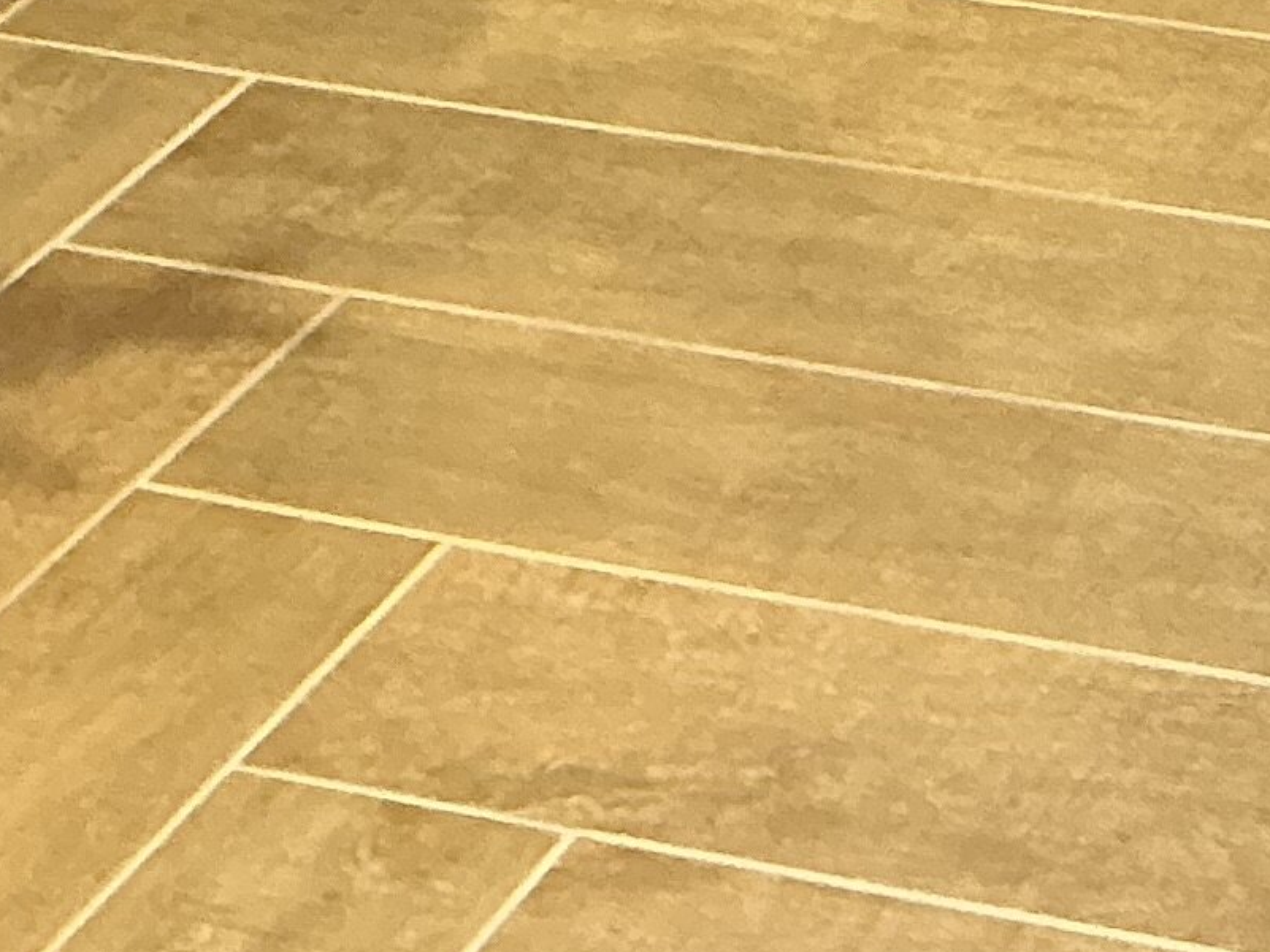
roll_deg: -0.8
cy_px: -1167
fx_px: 5357
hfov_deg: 12.2
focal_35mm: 146
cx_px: 2394
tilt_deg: -17.3
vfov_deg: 9.3
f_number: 1.8
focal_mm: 3
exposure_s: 1/50
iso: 100
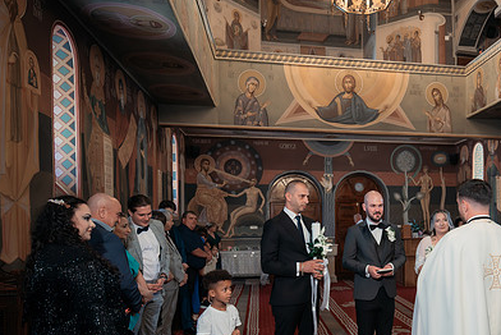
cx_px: 368
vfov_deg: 40.4
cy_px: 235
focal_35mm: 32
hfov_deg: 56.2
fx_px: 446
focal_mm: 21
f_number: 2.8
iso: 3200
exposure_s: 1/200
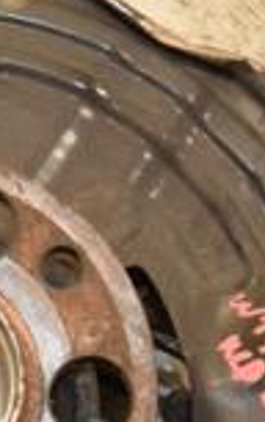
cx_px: -69
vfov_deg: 13.2
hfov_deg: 8.3
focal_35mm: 156
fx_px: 1798
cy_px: 422
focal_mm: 26
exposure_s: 1/200
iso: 800
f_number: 7.1
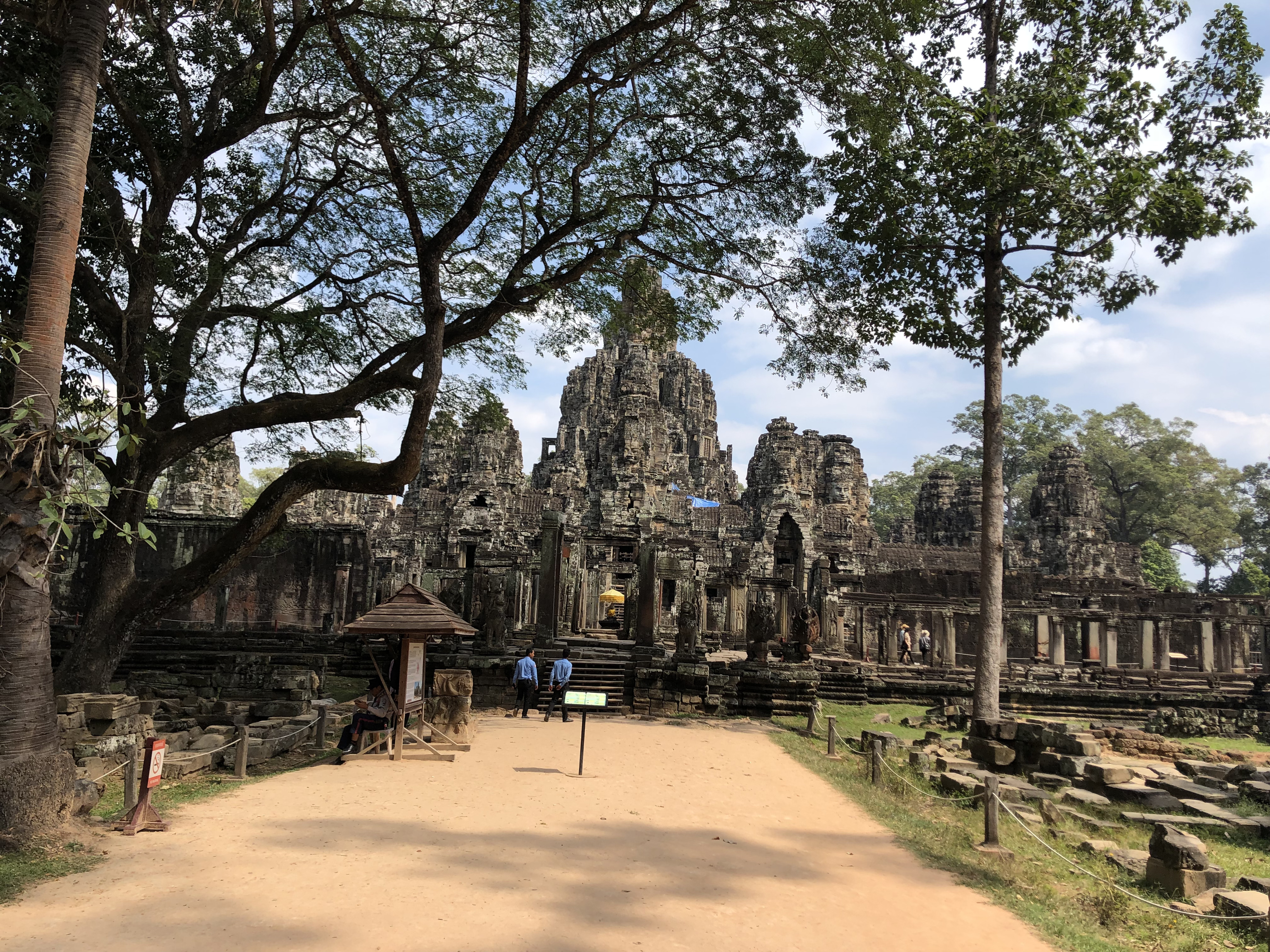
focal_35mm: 28
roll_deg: -1.1
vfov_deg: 49.7
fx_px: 1027
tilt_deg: +10.5
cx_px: 635
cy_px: 476
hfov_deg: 63.4
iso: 20
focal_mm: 4
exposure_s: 1/1548
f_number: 1.8
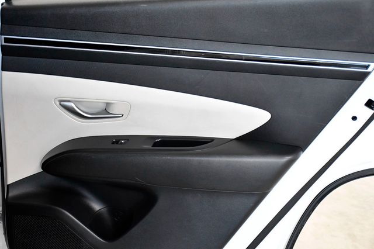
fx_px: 696
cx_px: 187
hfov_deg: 30.1
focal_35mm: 67
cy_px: 124
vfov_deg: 20.3
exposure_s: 1/250
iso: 2500
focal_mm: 45
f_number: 4.5
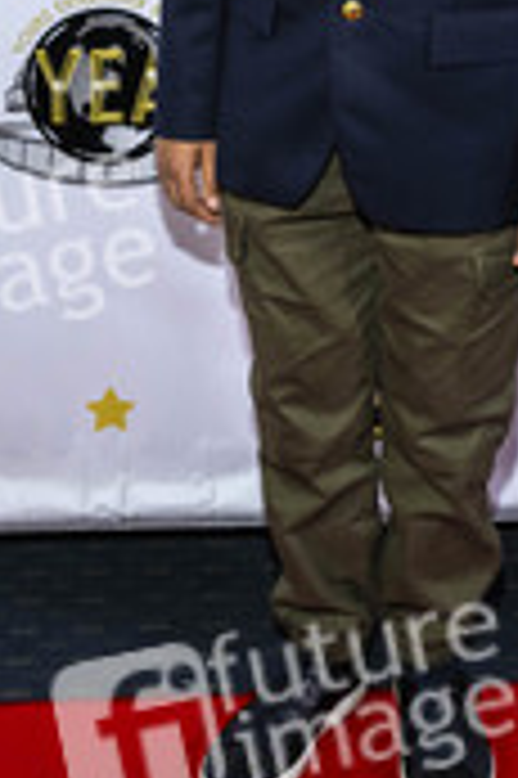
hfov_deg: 18.2
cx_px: 414
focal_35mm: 74
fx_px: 1600
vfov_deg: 26.2
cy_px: 36
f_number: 5.6
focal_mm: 32
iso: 800
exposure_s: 1/200
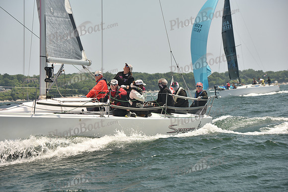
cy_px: 96
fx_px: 928
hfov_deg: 17.6
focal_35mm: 116
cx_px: 144
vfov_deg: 11.8
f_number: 6.3
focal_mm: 116
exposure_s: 1/640
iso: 250
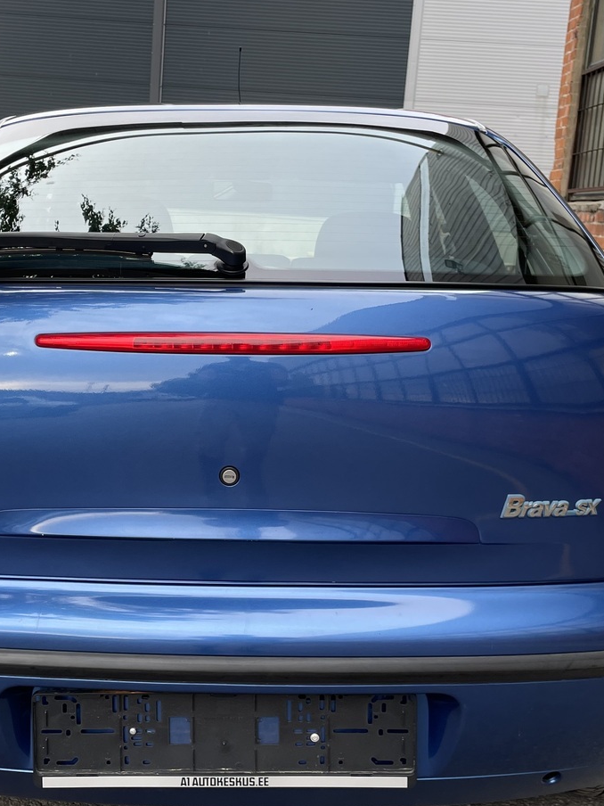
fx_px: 1070
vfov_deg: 41.2
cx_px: 218
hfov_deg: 31.3
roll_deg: -4.1
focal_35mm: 46
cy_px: 410
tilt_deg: -10.2
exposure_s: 1/211
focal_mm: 4.2
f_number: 1.6
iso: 32
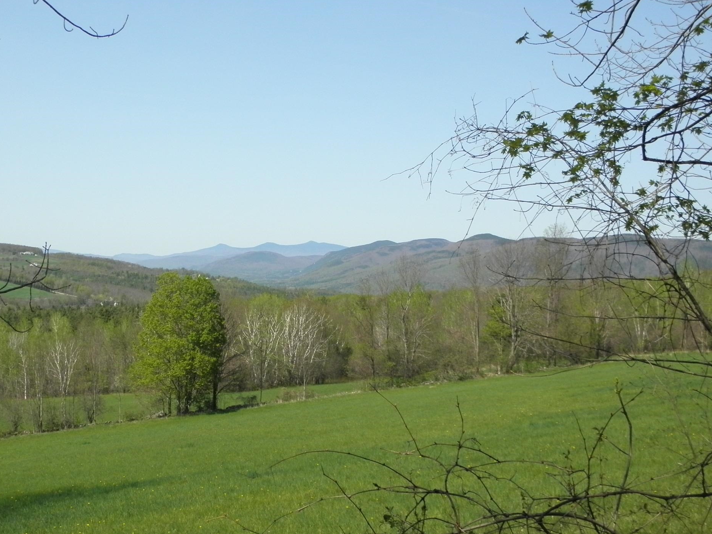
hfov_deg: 36.5
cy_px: 283
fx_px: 1069
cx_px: 241
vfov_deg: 28.0
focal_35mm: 52
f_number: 7.4
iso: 125
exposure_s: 1/250
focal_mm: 6.8
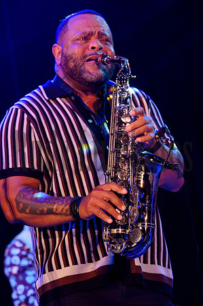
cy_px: 153
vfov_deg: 12.9
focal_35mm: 160
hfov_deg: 8.6
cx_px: 102
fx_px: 1356
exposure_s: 1/320
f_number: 5.6
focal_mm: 160
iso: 6400
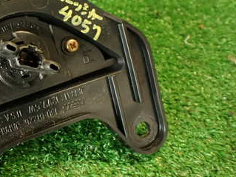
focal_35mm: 47
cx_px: 18
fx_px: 320
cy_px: 87
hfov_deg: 37.4
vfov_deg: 30.9
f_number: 2
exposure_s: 1/30
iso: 400
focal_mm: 4.5
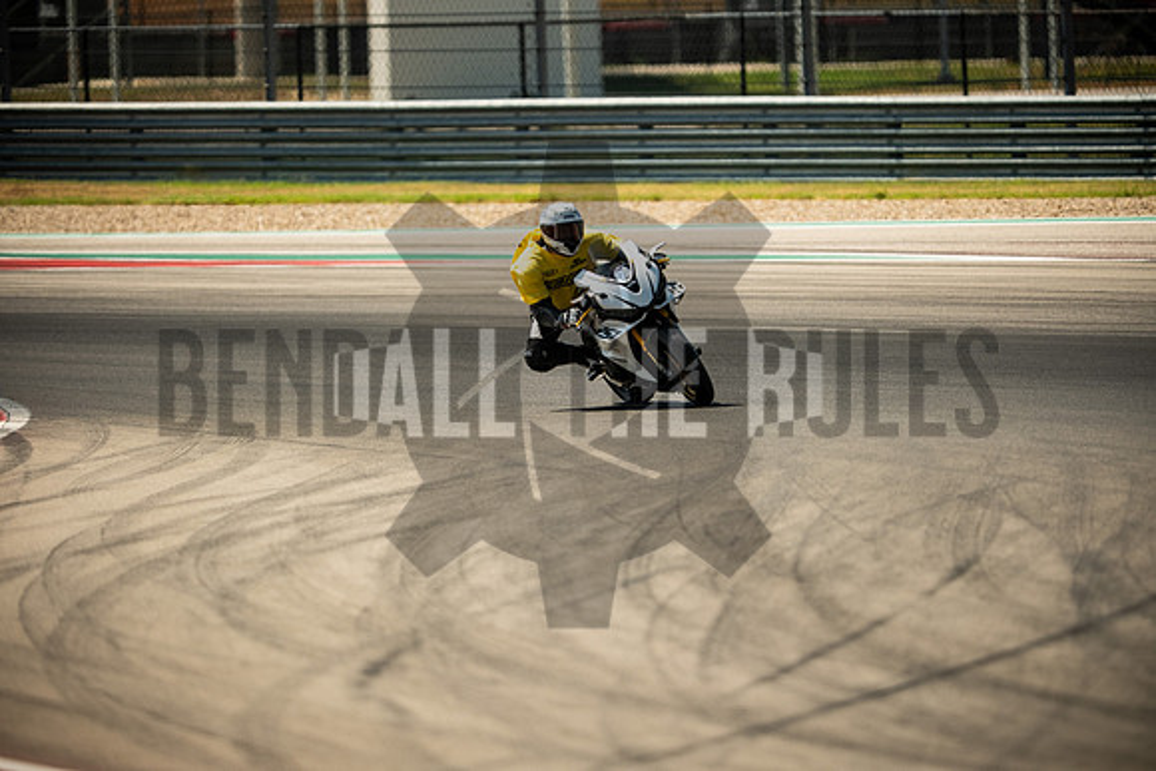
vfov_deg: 3.3
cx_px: 578
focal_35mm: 420
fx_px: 13489
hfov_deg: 4.9
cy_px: 386
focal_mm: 280
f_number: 2.8
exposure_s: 1/2500
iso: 320
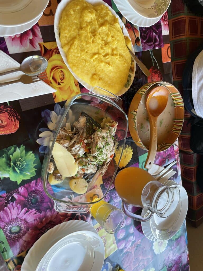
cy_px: 136
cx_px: 102
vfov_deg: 67.3
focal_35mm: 26
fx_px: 203
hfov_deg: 53.1
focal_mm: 4.2
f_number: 1.6
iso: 80
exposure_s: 1/121
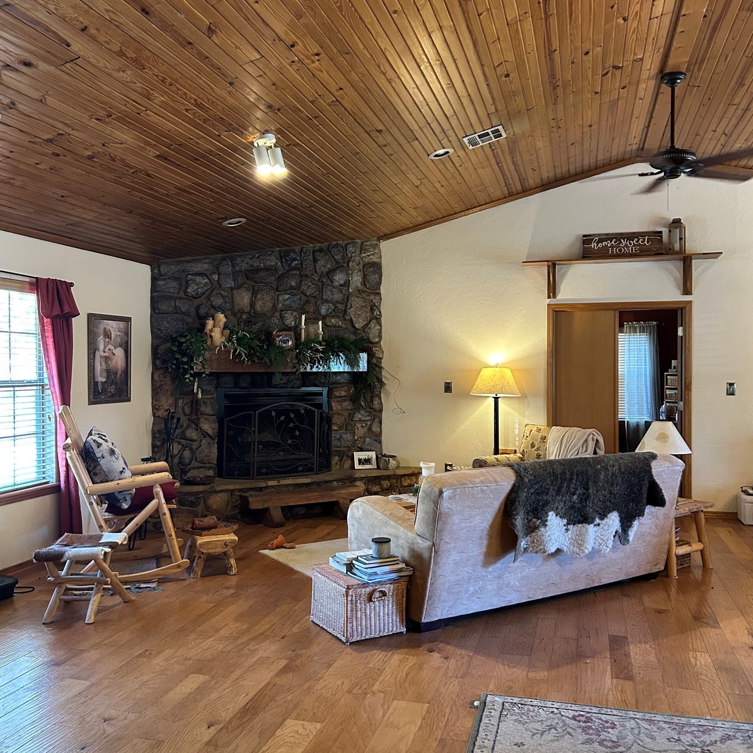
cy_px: 385
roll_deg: +0.7
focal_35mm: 31
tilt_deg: -0.1
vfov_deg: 52.5
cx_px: 374
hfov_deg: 52.5
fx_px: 763
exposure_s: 1/40
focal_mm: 5.7
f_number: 1.5
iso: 400
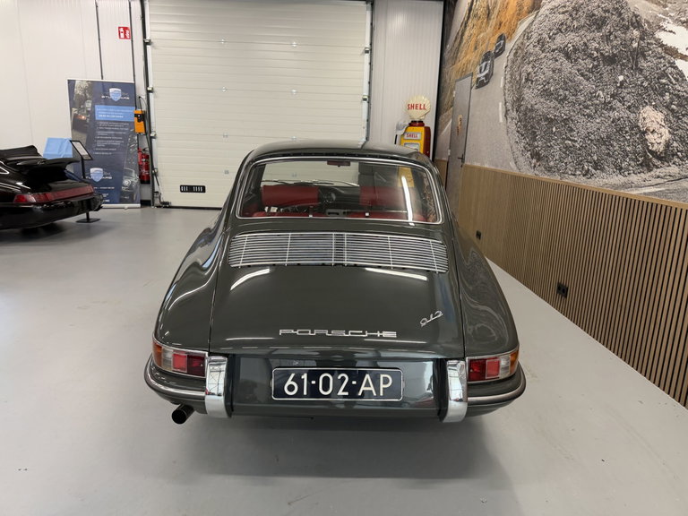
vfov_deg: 56.8
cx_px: 344
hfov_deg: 71.6
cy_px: 258
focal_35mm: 24
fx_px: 477
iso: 160
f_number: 1.78
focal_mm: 6.76
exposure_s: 1/50
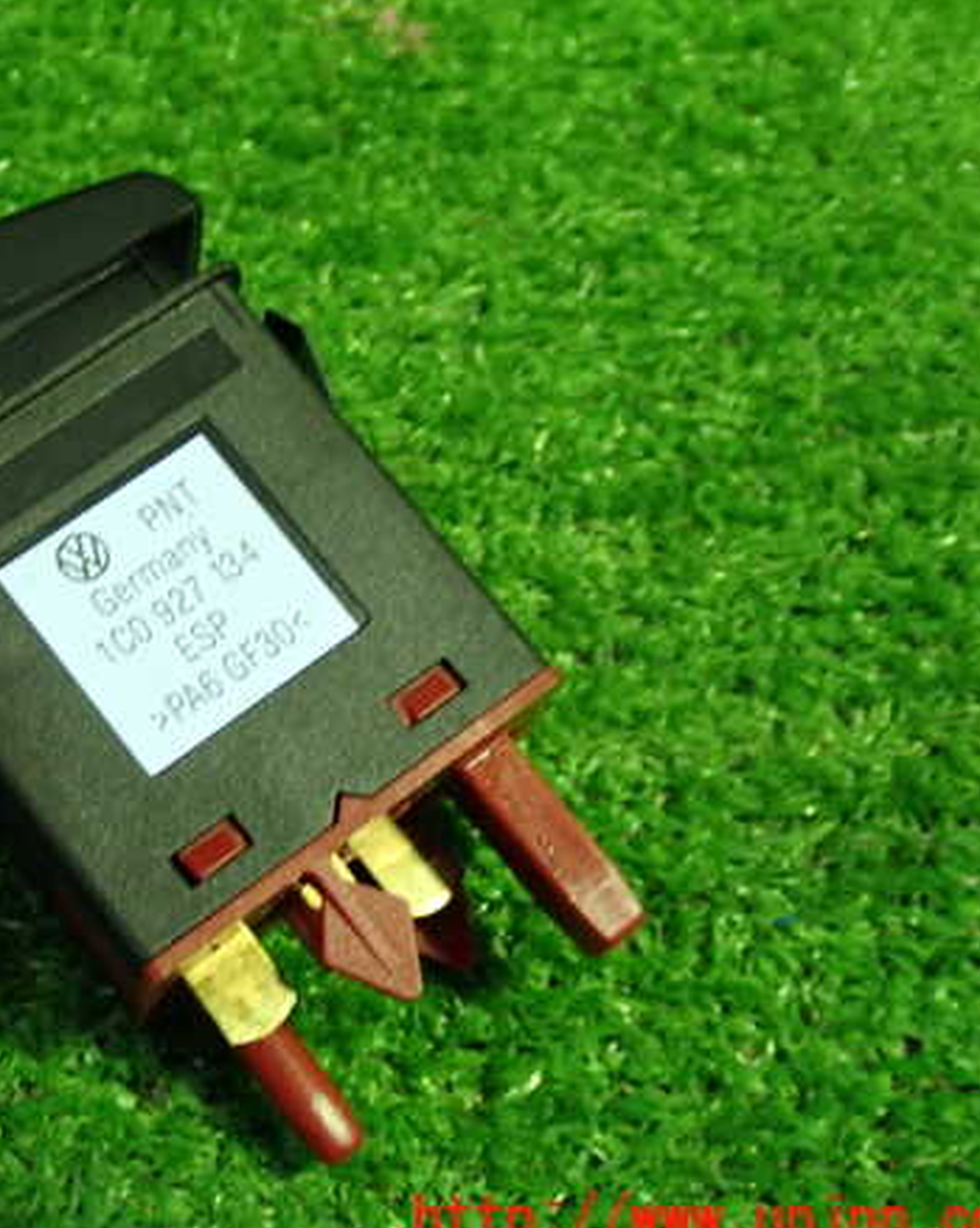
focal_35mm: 59
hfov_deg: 25.4
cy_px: 624
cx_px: 205
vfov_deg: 32.0
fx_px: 2141
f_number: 2.9
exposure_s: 1/40
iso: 500
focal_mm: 7.84
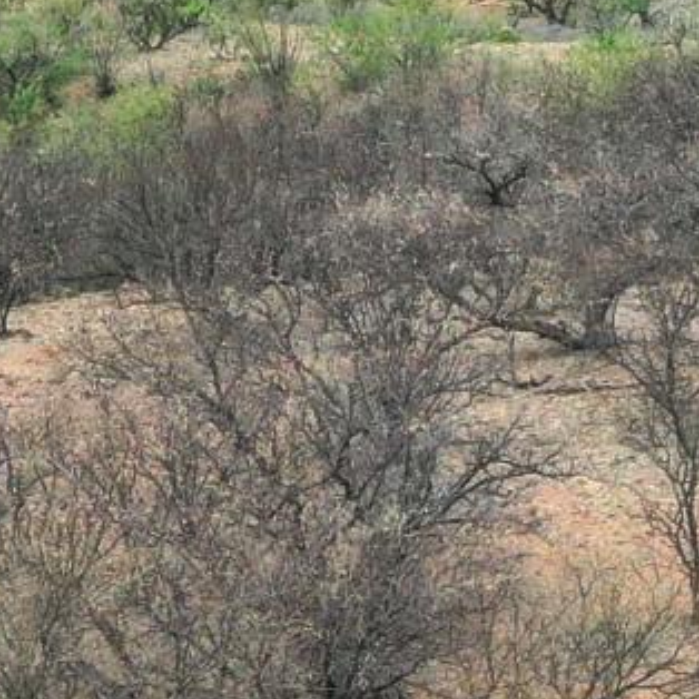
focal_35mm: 227
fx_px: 5186
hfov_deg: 7.4
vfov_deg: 7.6
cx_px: 1425
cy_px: 826
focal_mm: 10.26
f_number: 4.5
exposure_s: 1/320
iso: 100
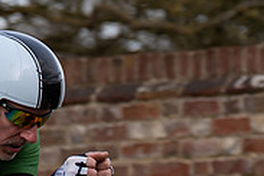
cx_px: 29
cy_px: 103
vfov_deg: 1.8
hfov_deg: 2.8
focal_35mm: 745
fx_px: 5463
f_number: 3.5
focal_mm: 102
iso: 125
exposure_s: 1/800
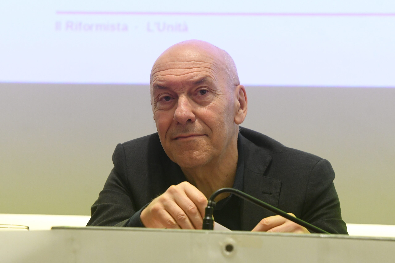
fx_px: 2716
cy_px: 132
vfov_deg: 5.6
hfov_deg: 8.3
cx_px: 198
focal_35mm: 248
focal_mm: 165
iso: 5000
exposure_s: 1/160
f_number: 5
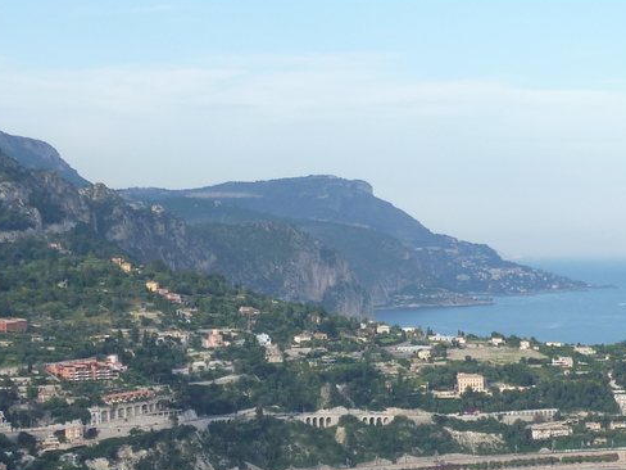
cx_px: 550
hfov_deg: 21.1
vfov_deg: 16.1
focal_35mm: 91
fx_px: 1646
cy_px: 406
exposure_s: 1/250
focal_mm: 6.1
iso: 125
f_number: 4
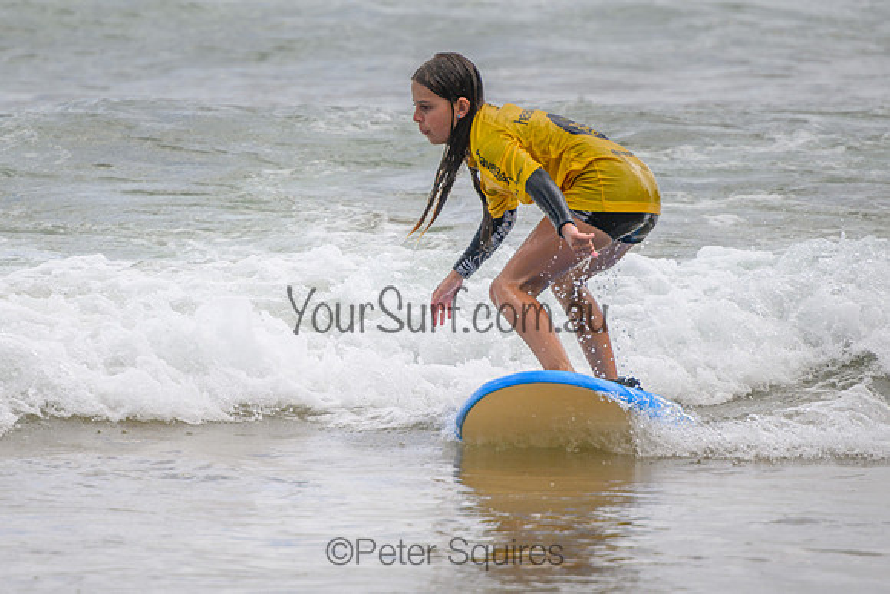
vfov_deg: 2.5
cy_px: 316
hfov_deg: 3.7
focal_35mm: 550
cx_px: 314
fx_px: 13597
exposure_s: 1/2000
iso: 220
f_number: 5.6
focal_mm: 400
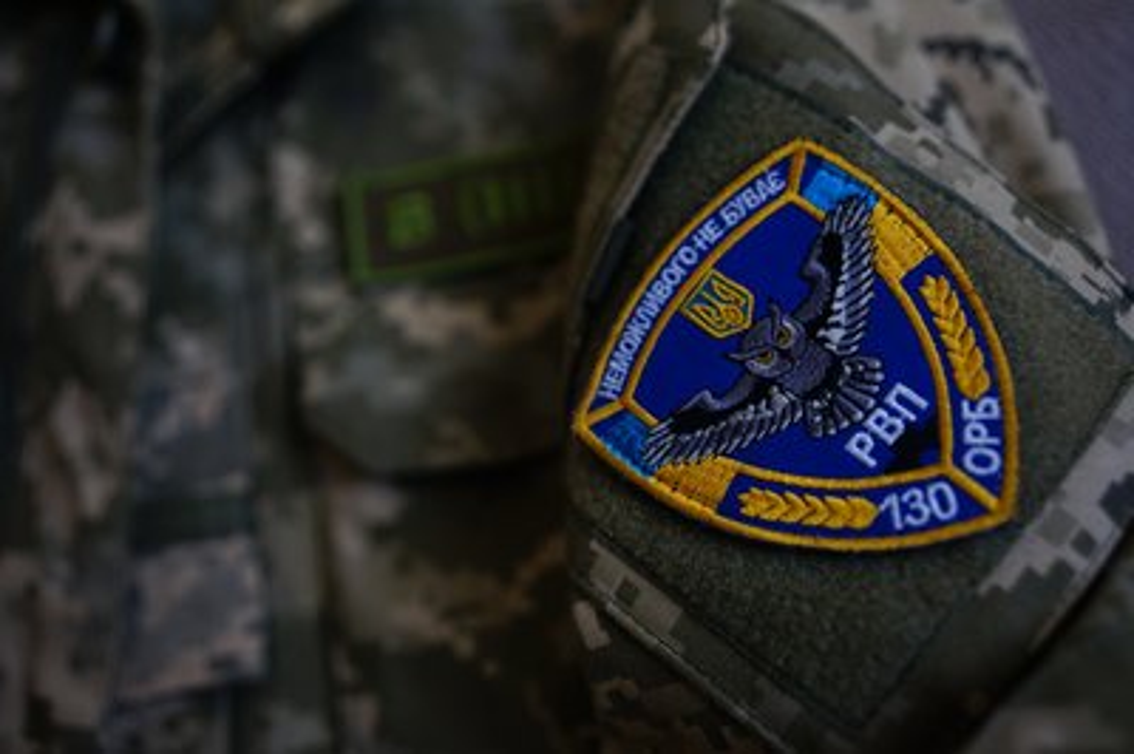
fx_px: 1102
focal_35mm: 35
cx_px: 567
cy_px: 377
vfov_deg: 37.8
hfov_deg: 54.5
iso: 400
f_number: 2
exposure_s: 1/200
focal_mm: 35
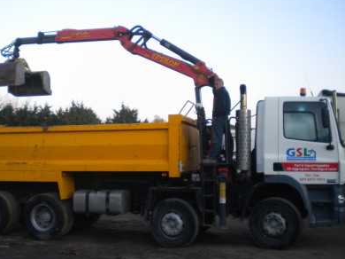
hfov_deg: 41.1
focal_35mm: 46
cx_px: 140
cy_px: 129
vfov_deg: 31.5
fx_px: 458
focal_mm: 6.3
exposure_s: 1/58.4
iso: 300
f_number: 3.1
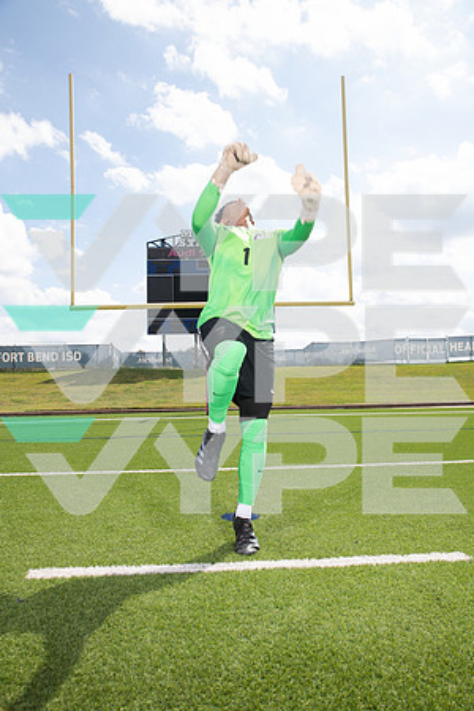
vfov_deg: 61.9
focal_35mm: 30
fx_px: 592
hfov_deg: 43.6
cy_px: 356
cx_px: 237
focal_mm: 30
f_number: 7.1
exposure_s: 1/320
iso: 125
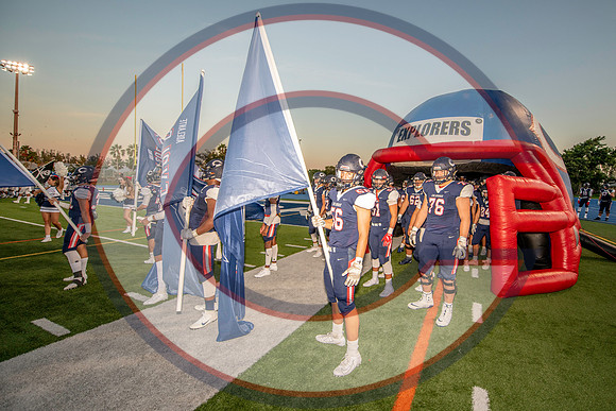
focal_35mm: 16
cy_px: 190
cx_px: 345
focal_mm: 14
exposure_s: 1/1250
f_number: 2.8
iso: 200
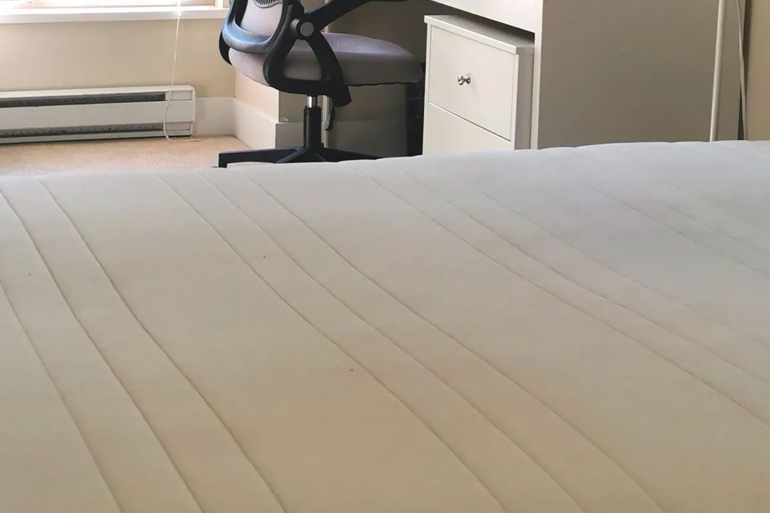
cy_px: 6
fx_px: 1561
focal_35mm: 73
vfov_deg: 18.2
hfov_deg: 27.0
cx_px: 121
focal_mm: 5.56
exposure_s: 1/428
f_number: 1.6
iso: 50
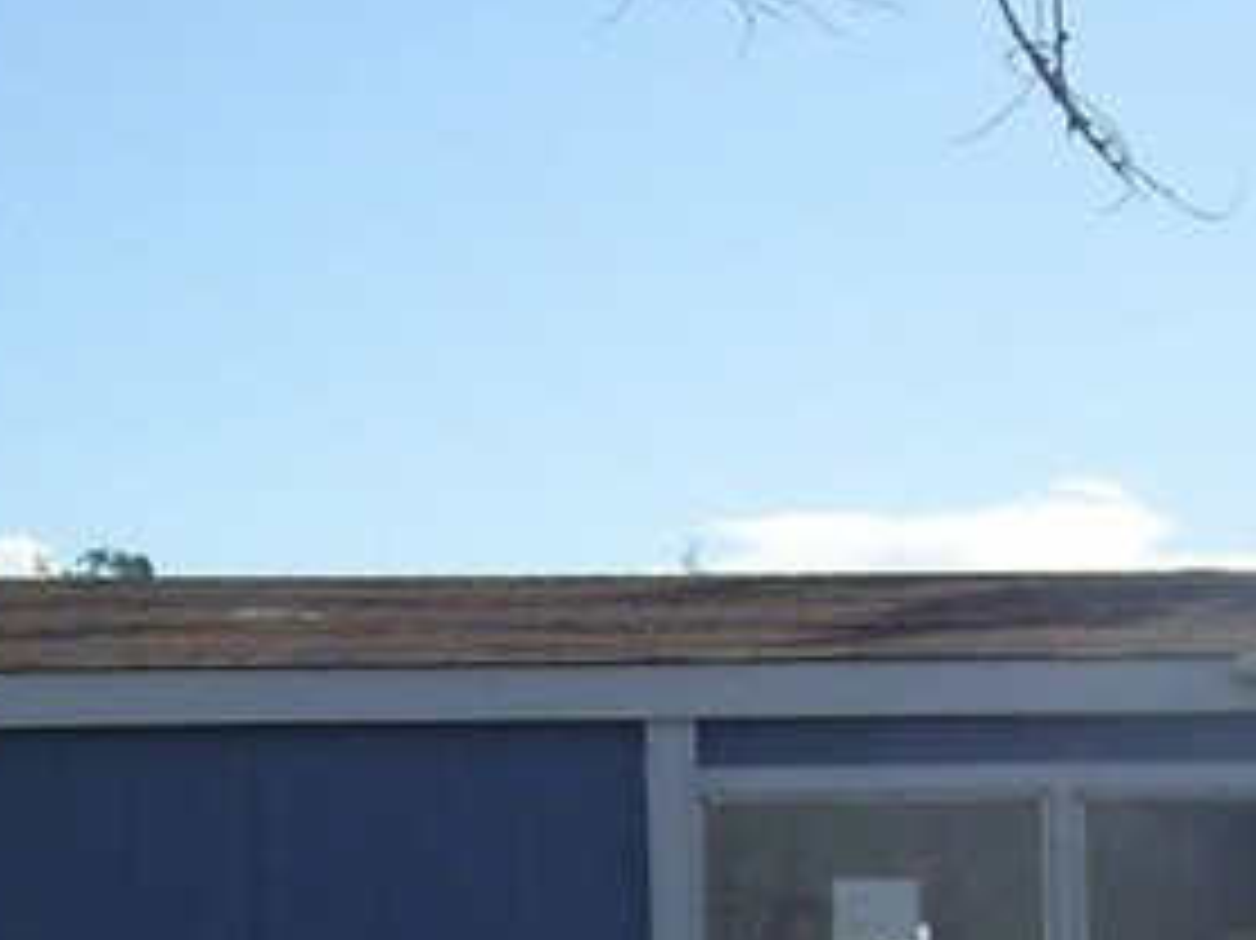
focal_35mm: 132
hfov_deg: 14.9
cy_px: 1102
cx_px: 653
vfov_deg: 11.0
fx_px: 4787
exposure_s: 1/500
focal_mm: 6
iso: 80
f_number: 4.8
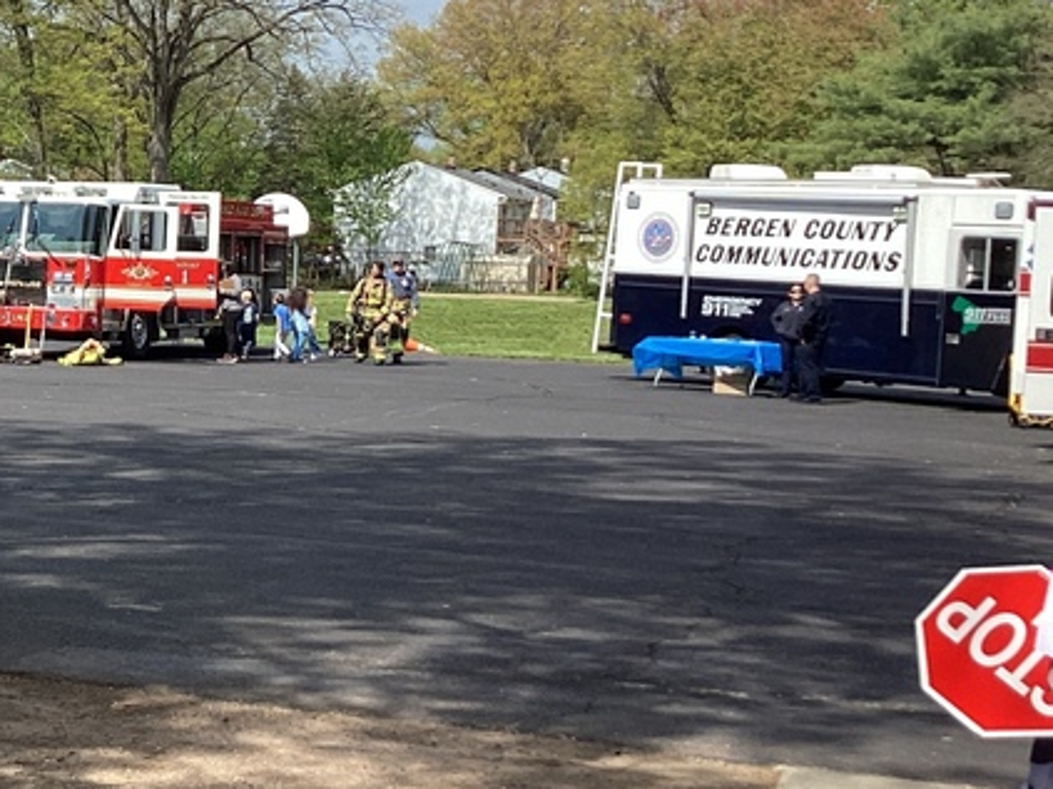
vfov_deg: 19.6
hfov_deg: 24.1
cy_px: 334
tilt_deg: -2.6
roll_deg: -2.6
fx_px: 2281
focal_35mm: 75
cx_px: -139
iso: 25
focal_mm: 3.3
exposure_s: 1/1116
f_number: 2.4
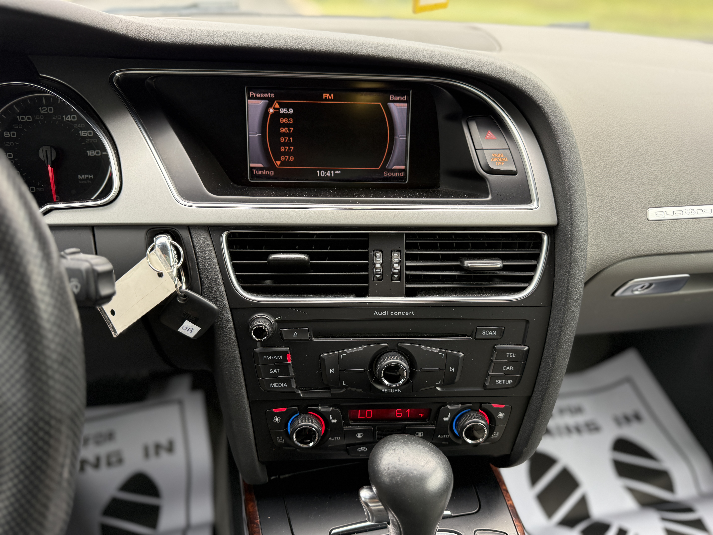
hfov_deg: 71.6
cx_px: 356
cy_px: 268
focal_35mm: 24
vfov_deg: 56.8
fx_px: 494
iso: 160
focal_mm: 6.76
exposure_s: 1/166
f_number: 1.78
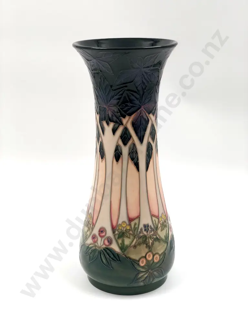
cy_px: 165
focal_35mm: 57
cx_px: 124
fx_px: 544
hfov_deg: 25.7
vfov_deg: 33.8
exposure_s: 1/100
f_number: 2.8
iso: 25
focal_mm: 6.6
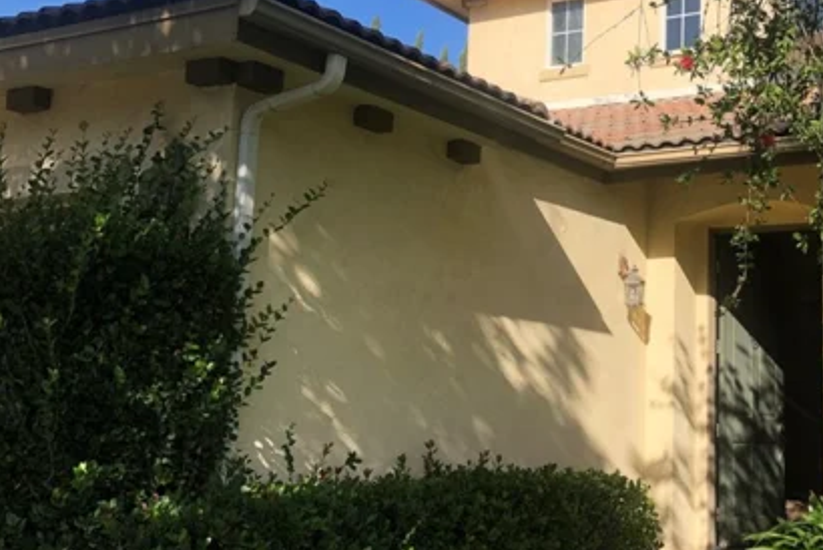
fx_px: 1212
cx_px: 555
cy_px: 233
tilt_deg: +7.6
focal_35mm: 53
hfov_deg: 37.1
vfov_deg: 25.5
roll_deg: -1.4
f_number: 1.8
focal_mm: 3.99
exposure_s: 1/1012
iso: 20
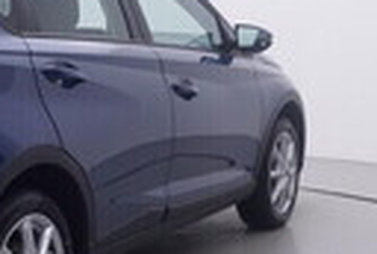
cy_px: 123
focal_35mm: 96
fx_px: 1009
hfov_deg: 20.6
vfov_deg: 14.3
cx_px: 19
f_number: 5
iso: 200
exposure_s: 1/80
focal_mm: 15
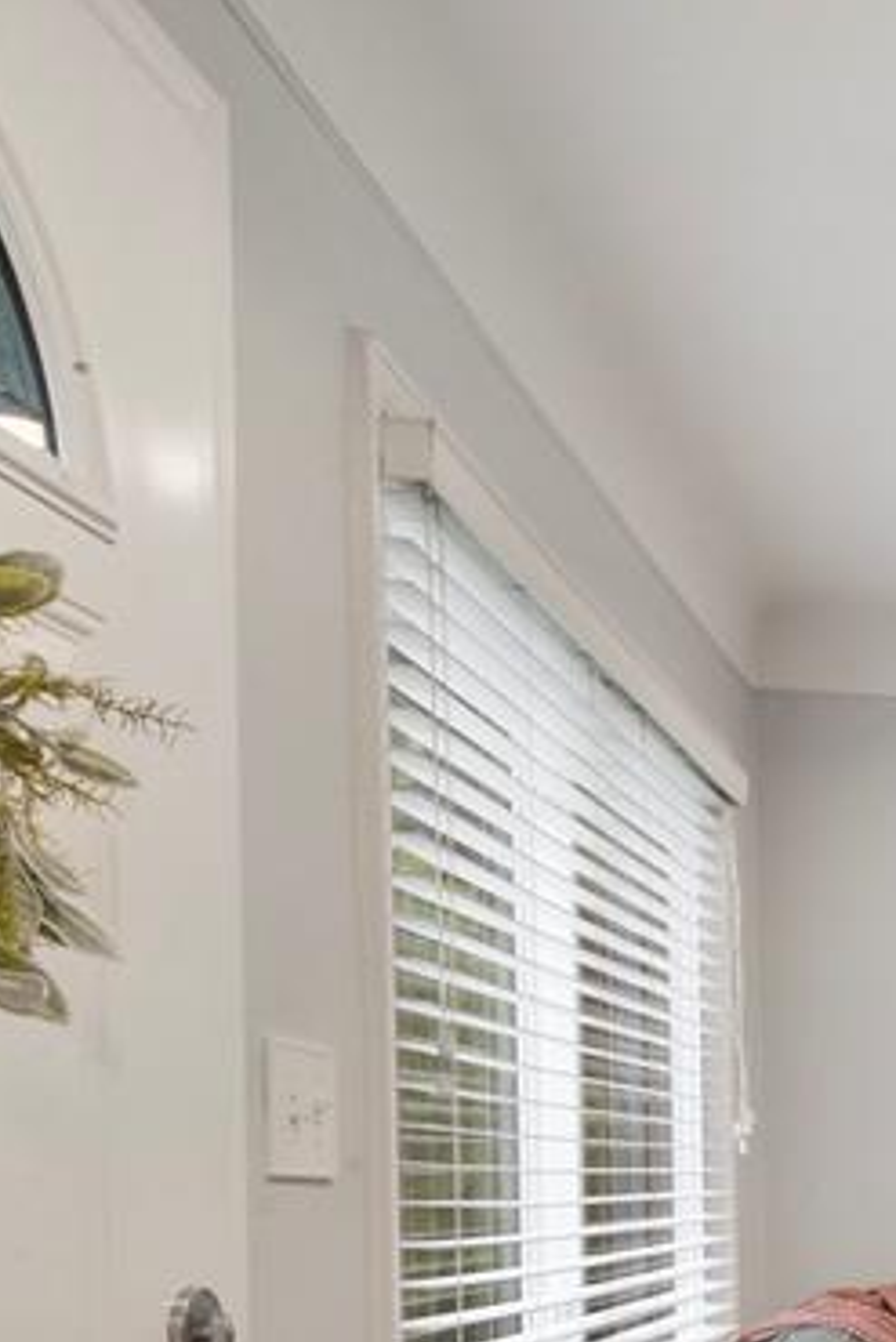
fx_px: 1753
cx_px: 1669
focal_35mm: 47
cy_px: 1202
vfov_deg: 39.0
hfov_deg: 19.8
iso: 160
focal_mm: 17
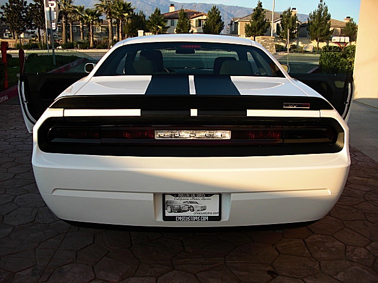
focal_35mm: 36
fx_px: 393
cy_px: 142
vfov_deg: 39.7
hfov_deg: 51.4
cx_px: 189
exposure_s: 1/320
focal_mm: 6.3
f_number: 2.8
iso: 50
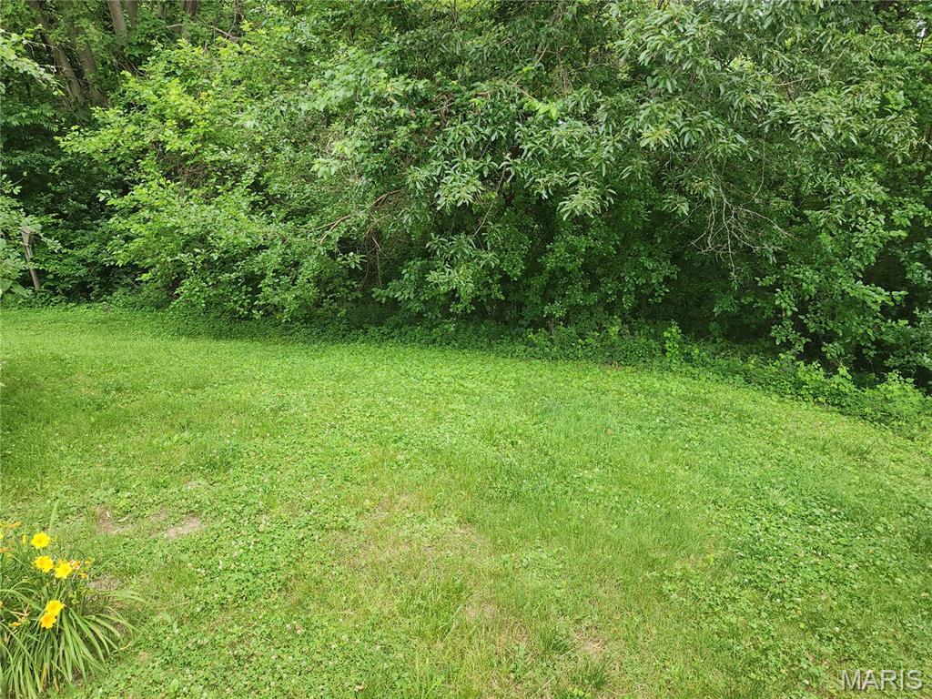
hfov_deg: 73.9
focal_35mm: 23
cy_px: 350
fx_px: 619
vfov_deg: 58.9
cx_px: 466
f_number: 1.8
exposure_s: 1/60
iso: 32
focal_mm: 6.4
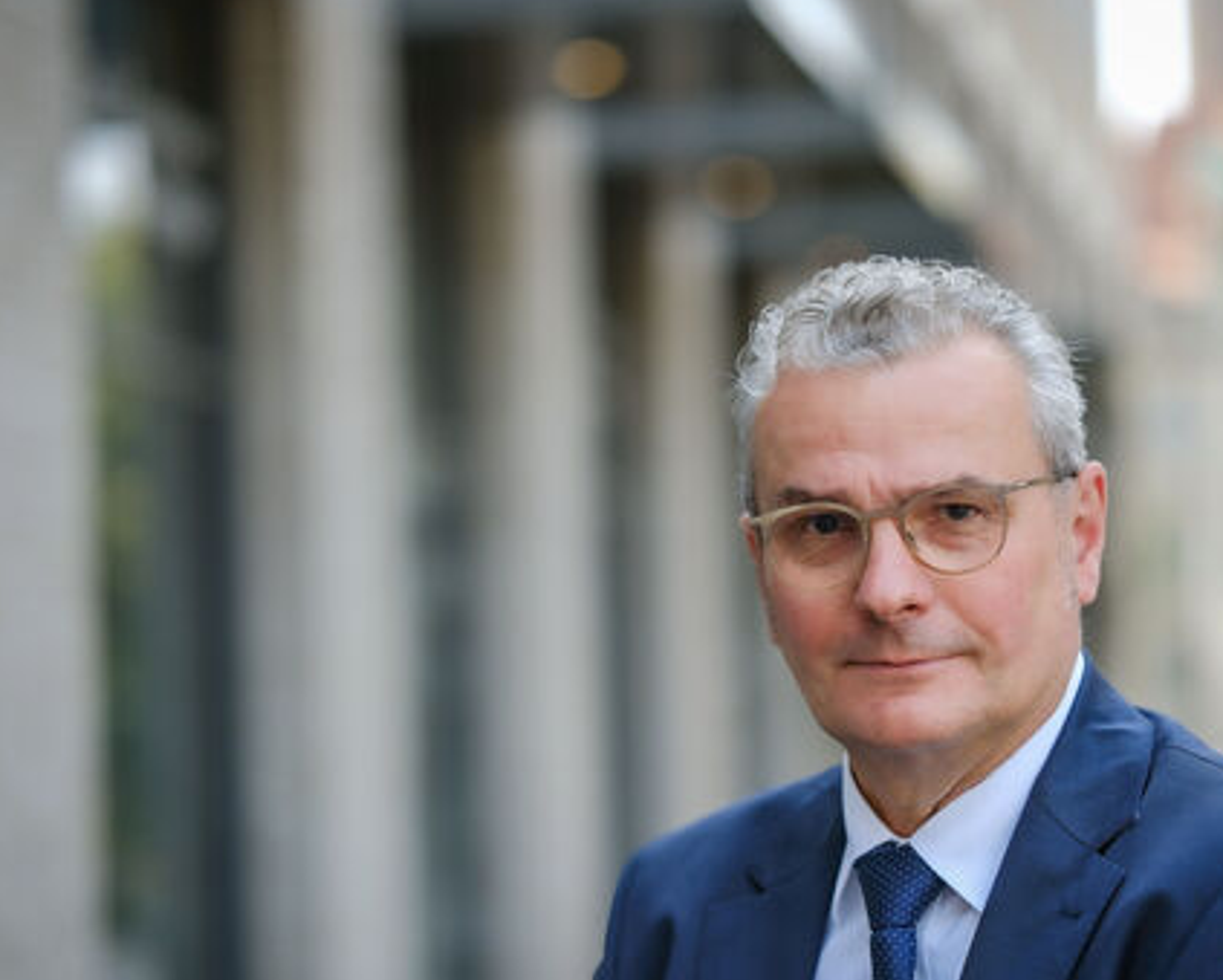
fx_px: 3912
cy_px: 522
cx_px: 622
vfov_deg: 14.3
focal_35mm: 108
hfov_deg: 17.8
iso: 200
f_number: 1.2
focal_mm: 56
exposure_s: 1/2000
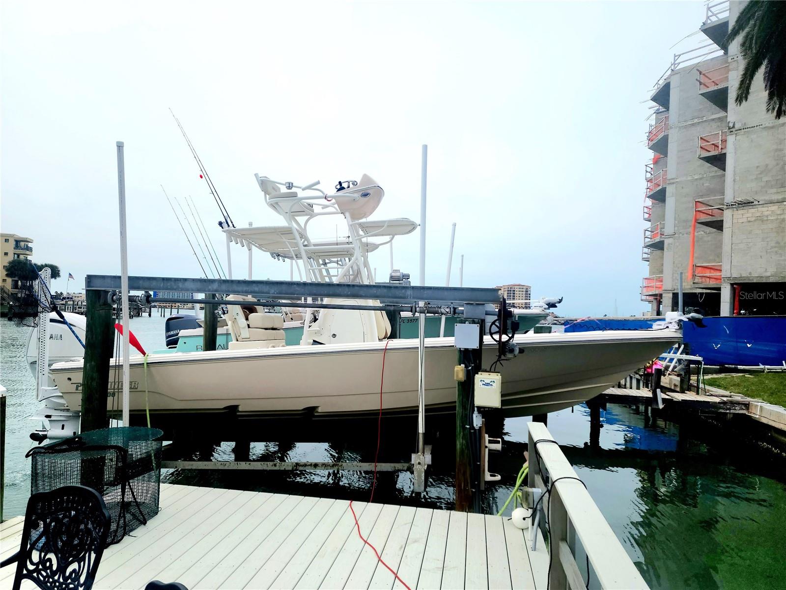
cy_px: 295
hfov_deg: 73.9
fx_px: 522
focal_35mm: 23
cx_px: 393
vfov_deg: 58.9
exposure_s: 1/2000
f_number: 1.8
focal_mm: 6.4
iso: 12
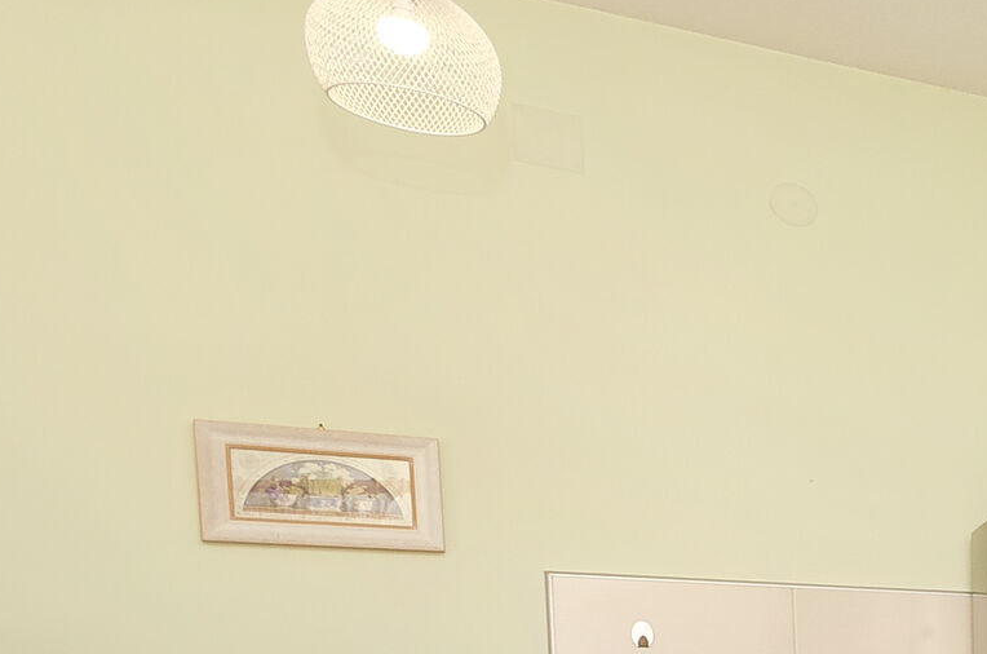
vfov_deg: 22.1
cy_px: 839
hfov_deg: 23.9
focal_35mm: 55
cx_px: 1645
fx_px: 1505
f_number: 7.1
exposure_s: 1/80
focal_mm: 10
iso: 125
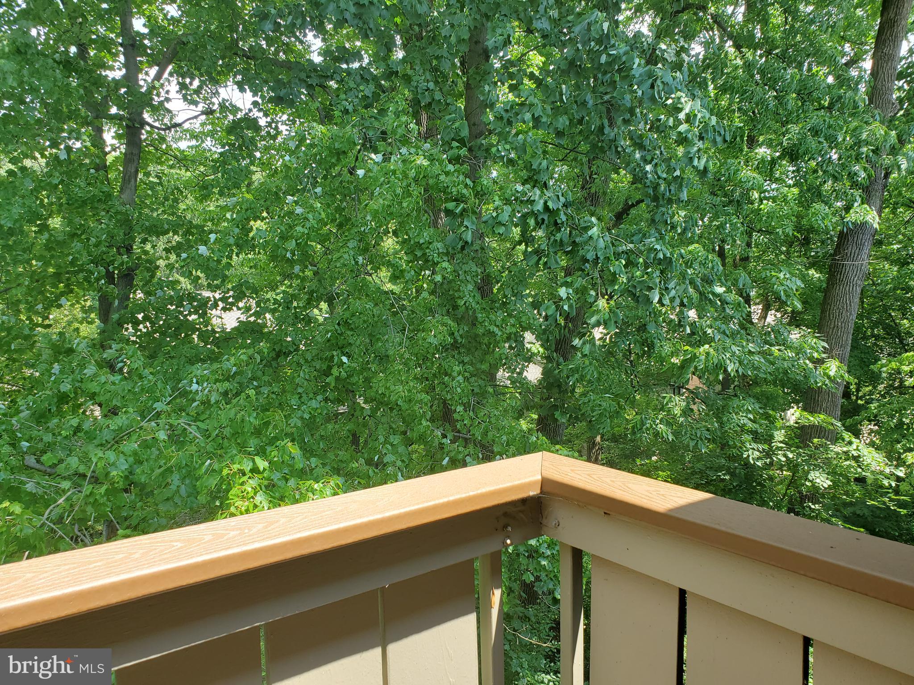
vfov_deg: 53.1
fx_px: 687
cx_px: 457
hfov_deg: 67.3
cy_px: 342
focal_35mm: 26
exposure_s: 1/273
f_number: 2.4
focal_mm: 4.3
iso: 50
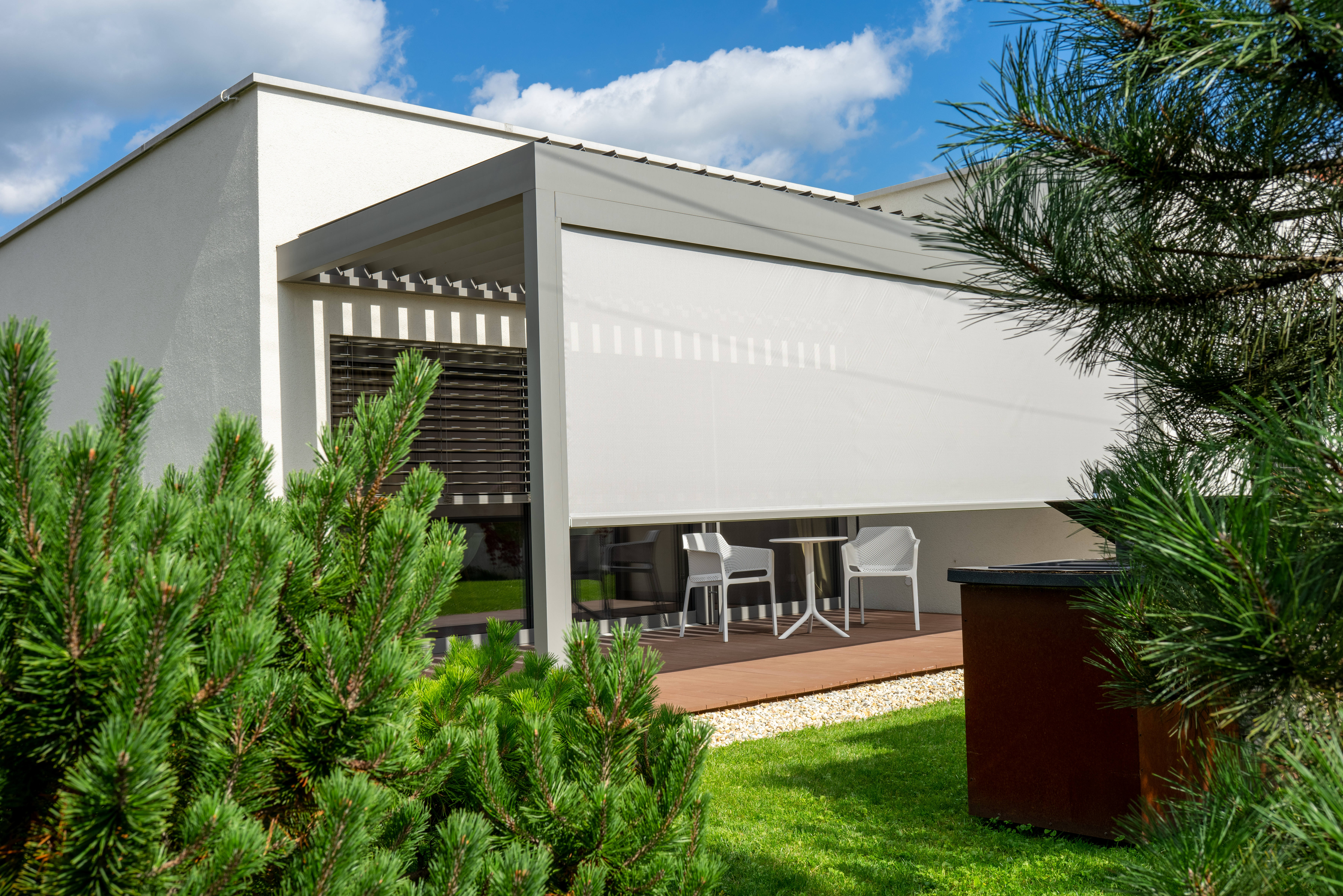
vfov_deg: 37.9
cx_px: 672
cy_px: 448
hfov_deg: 54.4
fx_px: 1306
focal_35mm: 35
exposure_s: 1/800
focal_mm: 35
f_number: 9
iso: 100
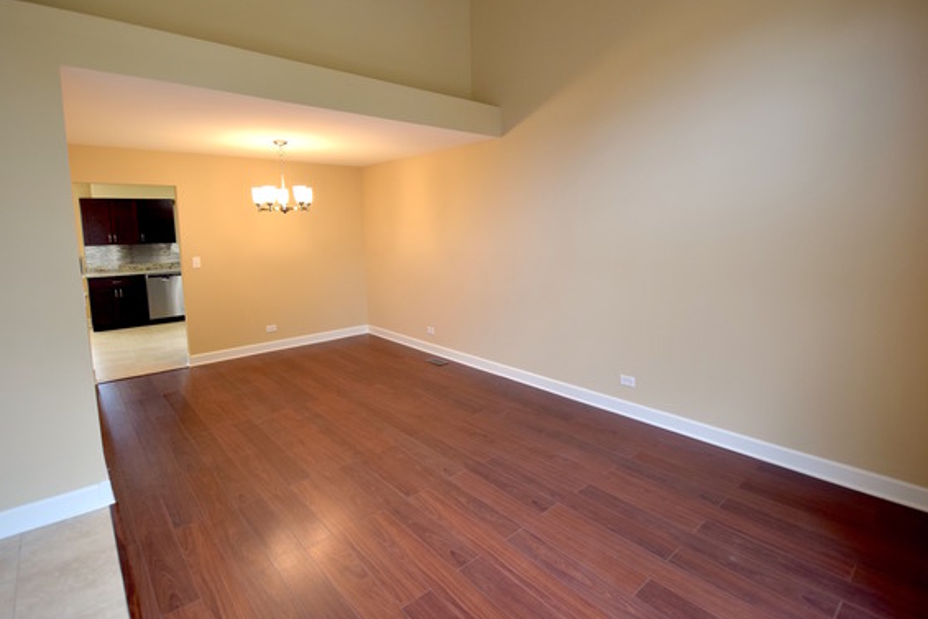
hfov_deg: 93.2
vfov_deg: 70.3
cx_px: 450
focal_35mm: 17
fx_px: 438
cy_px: 280
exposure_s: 1/60
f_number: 4
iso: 500
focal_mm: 10
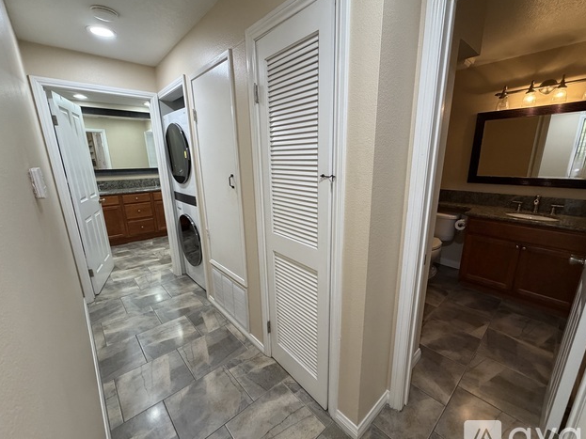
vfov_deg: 81.7
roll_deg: +1.0
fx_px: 254
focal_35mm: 15
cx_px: 302
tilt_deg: -14.6
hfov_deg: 98.1
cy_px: 223
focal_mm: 2.22
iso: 320
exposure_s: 1/120
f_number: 2.2
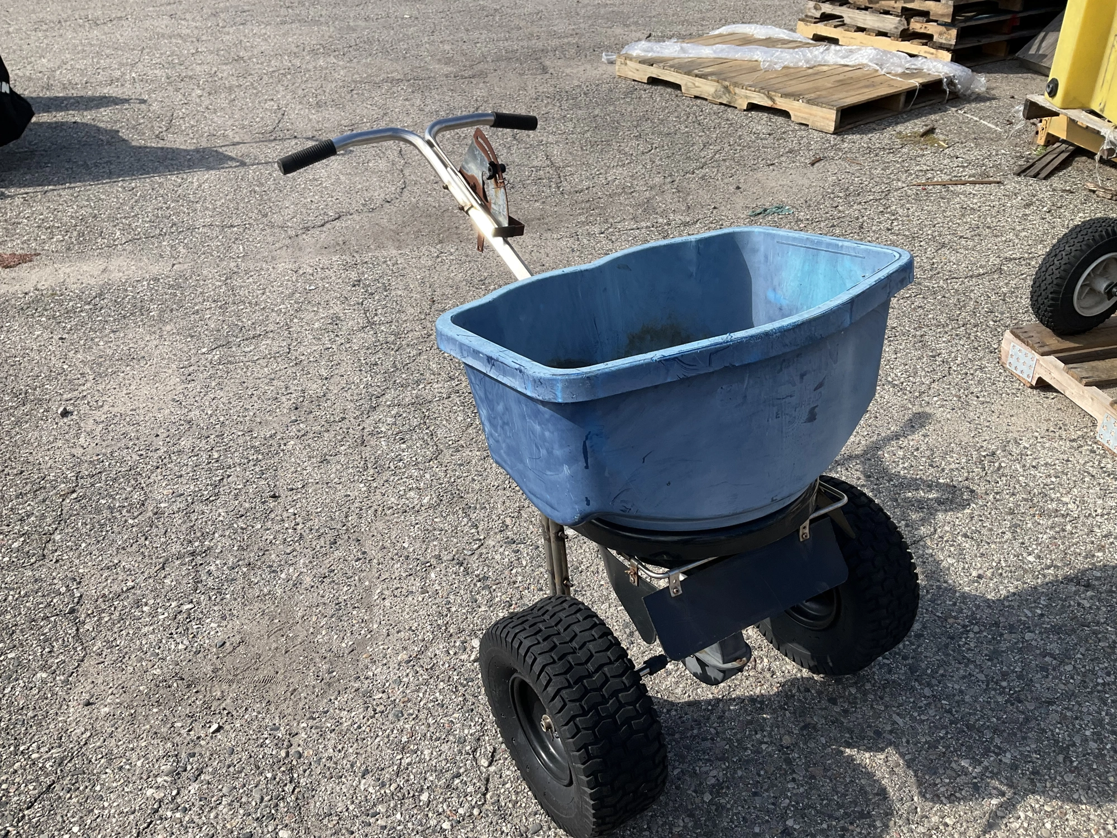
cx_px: 558
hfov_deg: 61.7
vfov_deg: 48.2
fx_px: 936
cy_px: 419
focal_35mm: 29
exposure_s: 1/1311
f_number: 1.8
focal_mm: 3
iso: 25
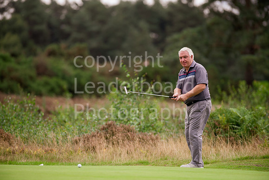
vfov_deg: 4.6
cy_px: 90
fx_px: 2242
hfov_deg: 6.9
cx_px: 134
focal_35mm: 300
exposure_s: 1/2000
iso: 320
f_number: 4
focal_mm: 300
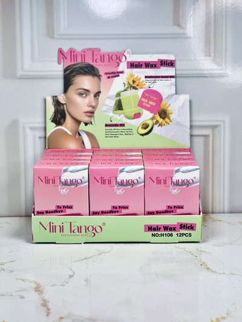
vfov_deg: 25.3
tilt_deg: -7.0
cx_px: 121
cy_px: 161
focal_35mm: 77
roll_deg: +0.2
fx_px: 717
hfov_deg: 19.1
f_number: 2.8
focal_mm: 9
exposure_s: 1/100
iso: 160
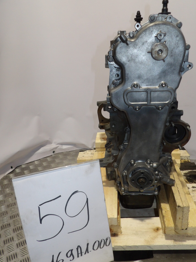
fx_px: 204
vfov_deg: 65.3
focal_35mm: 27
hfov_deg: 51.2
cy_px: 130
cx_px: 110
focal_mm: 4.3
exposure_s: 1/60
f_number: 3.2
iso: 200
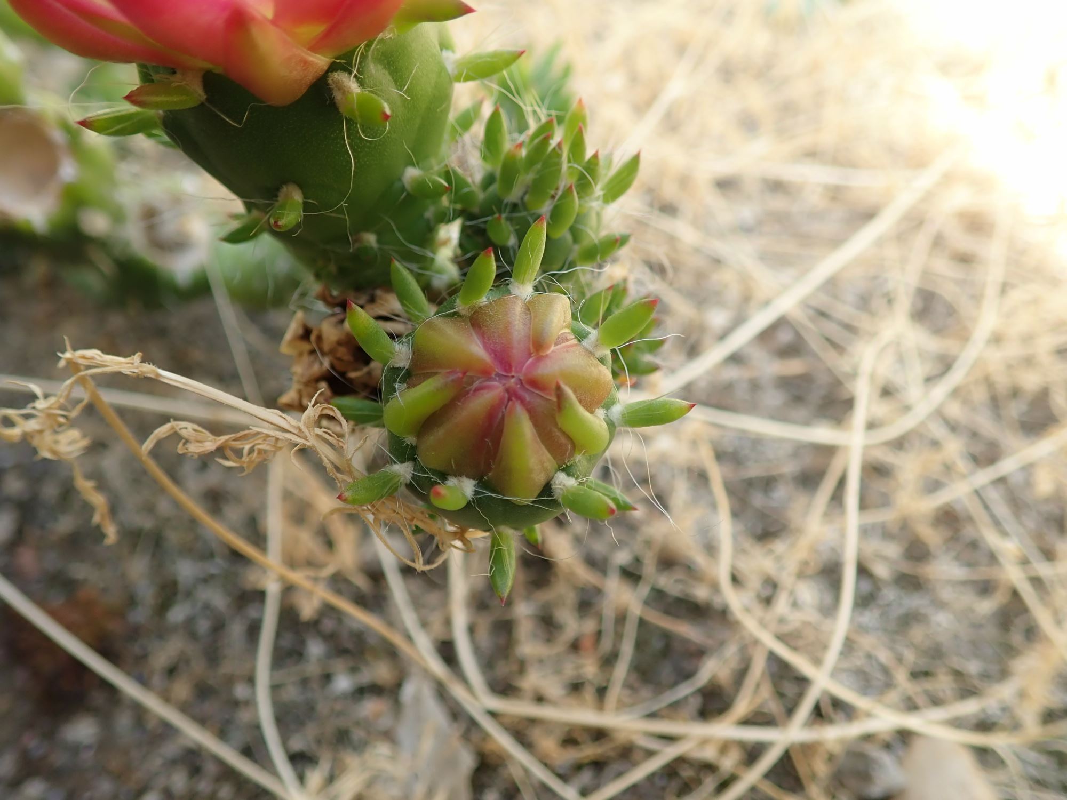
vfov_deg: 46.8
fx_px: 925
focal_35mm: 30
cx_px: 534
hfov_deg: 60.0
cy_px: 400
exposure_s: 1/160
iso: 100
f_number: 2.3
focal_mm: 5.5
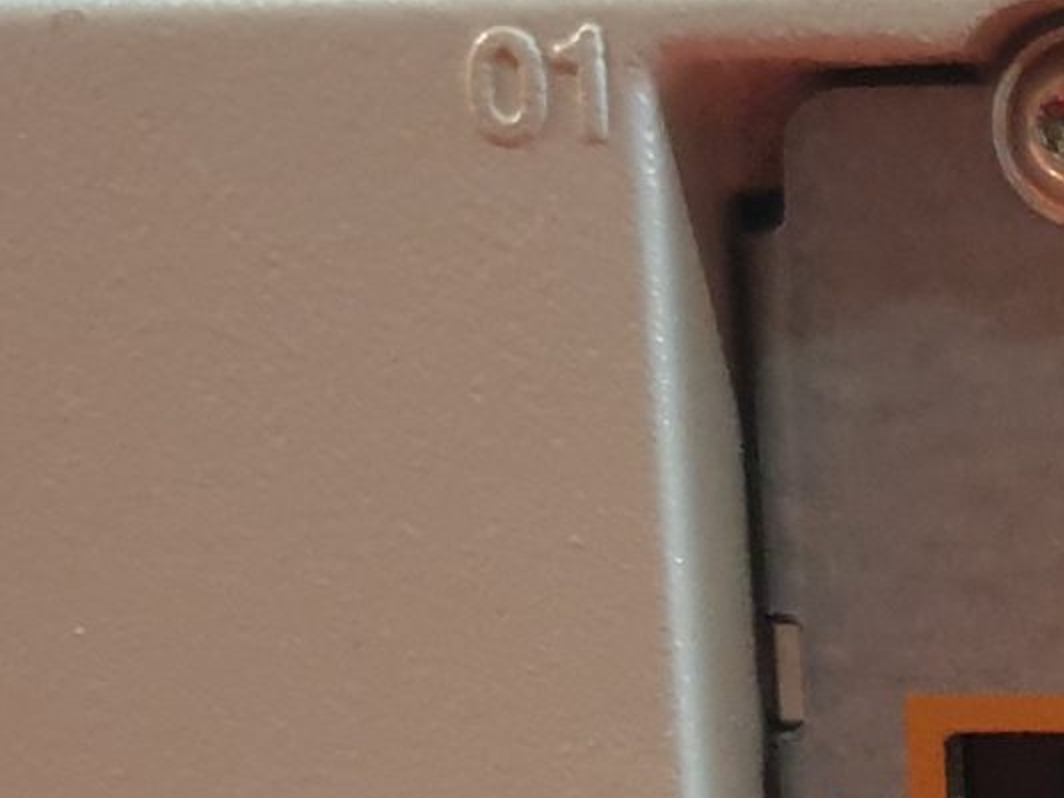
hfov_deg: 14.0
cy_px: 1162
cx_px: 1904
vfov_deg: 11.4
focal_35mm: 125
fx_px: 3842
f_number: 1.5
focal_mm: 4.3
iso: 320
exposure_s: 1/25
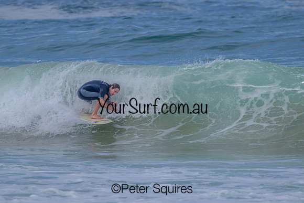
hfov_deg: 1.9
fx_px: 9094
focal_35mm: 1077
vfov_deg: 1.3
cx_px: 136
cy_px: 80
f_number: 11
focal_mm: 800
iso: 560
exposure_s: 1/2000
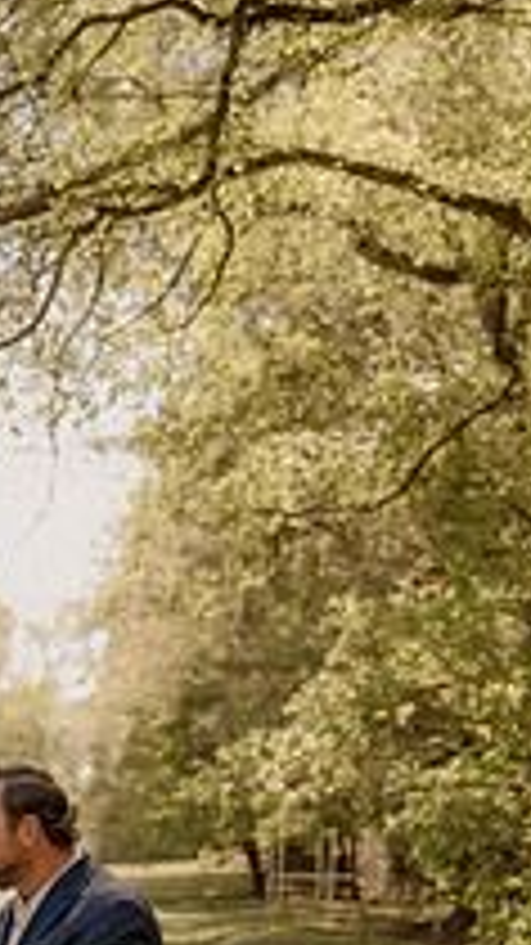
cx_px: -99
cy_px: 940
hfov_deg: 15.7
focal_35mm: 74
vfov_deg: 27.0
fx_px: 1854
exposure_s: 1/500
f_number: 2.8
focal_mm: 33
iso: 400
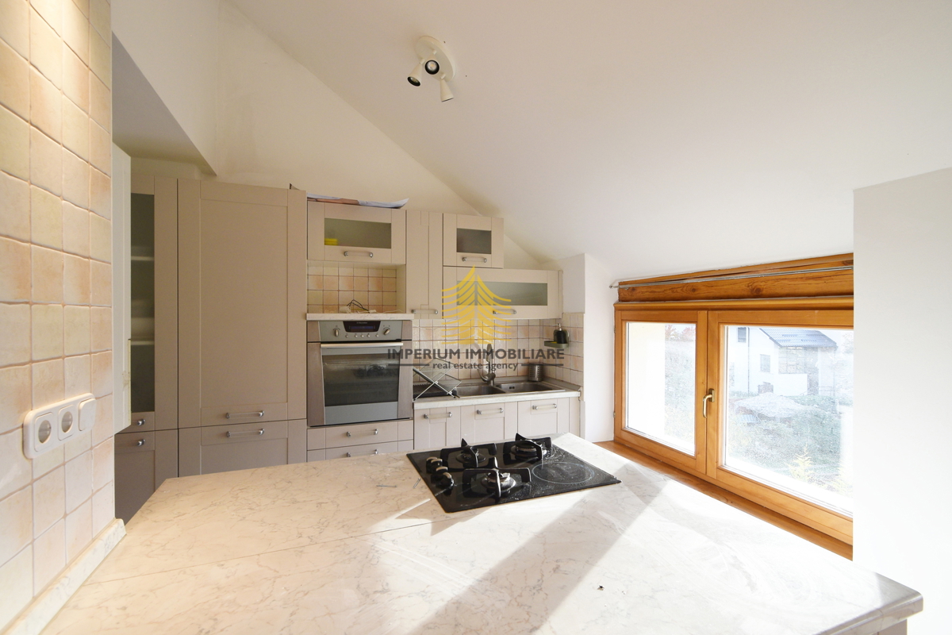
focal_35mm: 15
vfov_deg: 77.3
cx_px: 476
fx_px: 397
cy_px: 318
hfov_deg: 100.4
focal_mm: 10
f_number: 8
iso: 160
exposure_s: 1/25
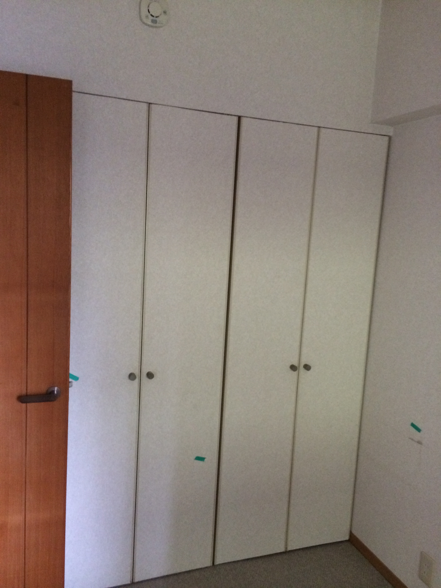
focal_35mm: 30
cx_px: 220
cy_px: 294
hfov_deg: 46.8
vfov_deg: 60.0
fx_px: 510
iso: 320
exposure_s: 1/15
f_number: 2.2
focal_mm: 4.12
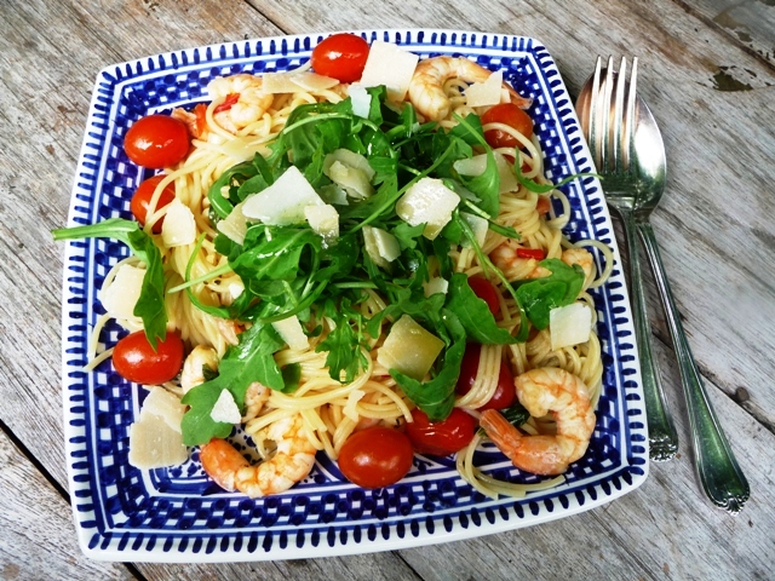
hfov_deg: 63.4
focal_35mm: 28
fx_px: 627
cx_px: 388
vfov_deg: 49.7
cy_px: 290
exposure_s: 1/40
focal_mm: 4.7
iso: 100
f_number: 3.3
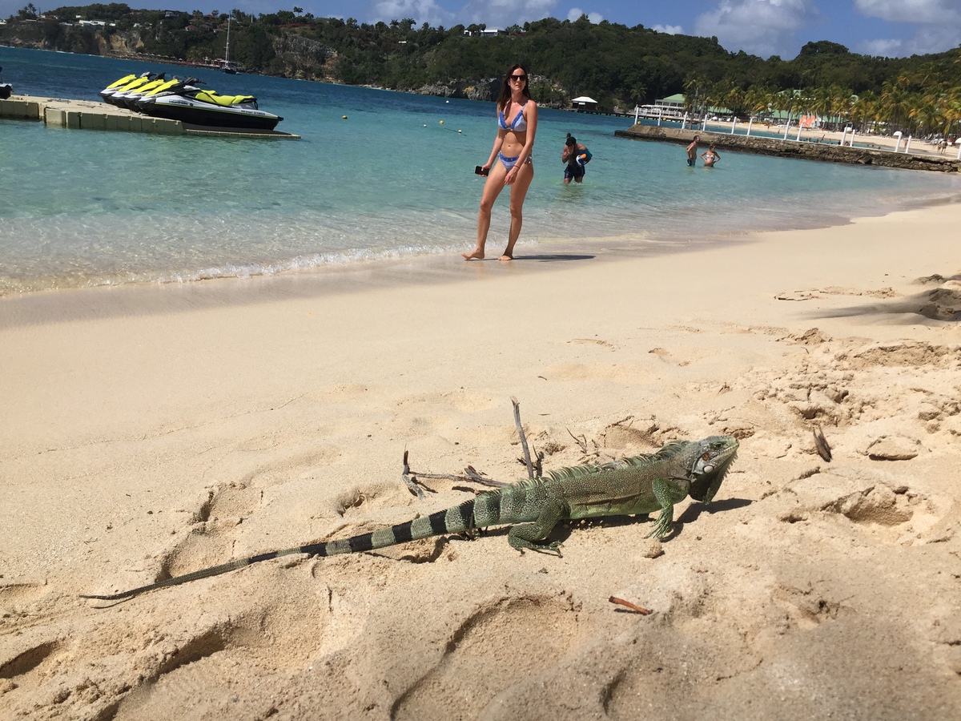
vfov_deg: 48.2
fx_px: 805
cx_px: 480
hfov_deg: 61.7
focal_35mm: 29
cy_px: 360
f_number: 2.2
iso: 32
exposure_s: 1/4950
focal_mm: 4.15
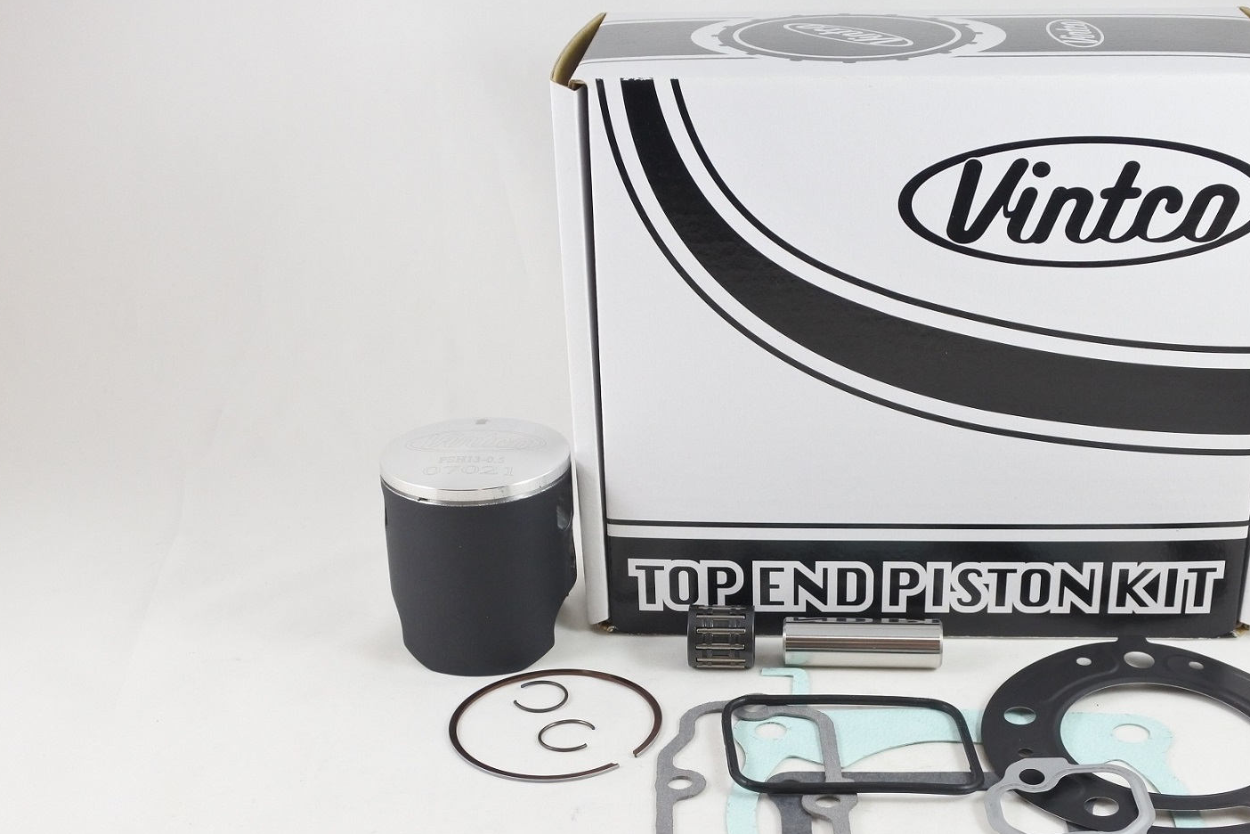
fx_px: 1562
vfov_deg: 29.8
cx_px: 732
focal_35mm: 45
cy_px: 496
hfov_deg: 43.4
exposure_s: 1/125
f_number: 4
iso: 560
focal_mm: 13.7
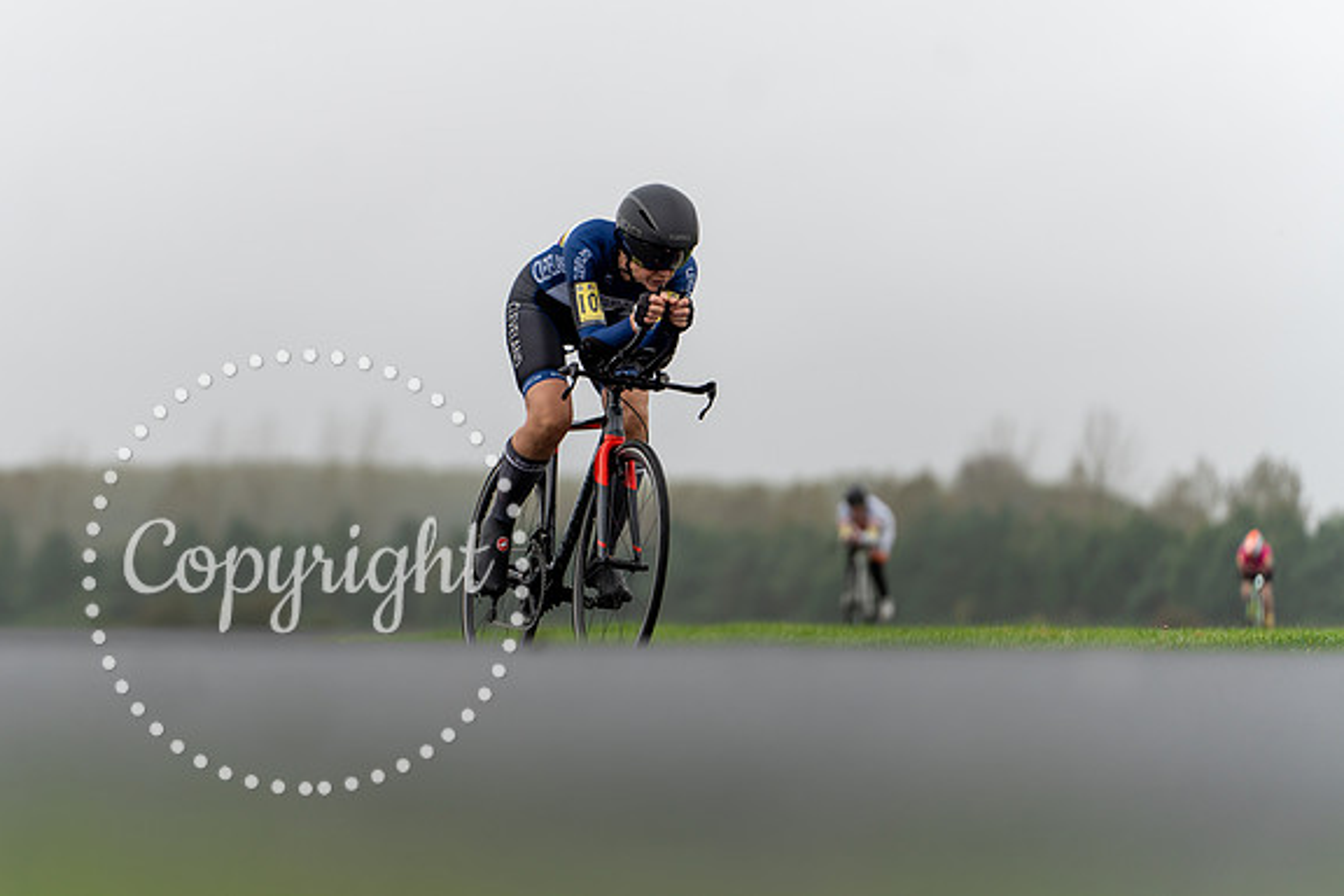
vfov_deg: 6.5
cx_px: 567
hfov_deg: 9.8
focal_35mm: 211
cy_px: 482
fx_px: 7877
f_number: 2.8
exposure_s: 1/1000
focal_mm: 180
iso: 160
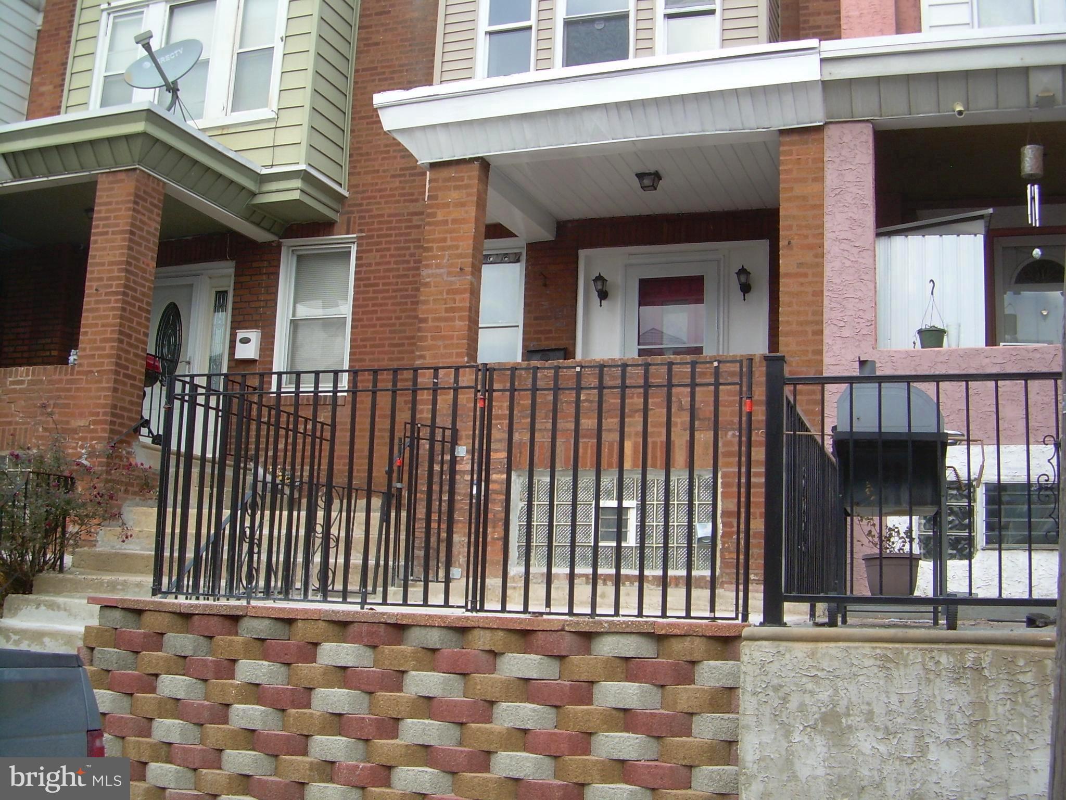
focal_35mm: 38
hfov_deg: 49.0
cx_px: 533
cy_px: 400
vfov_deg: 37.7
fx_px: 1170
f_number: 2.8
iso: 50
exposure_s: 1/77.8
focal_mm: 6.3
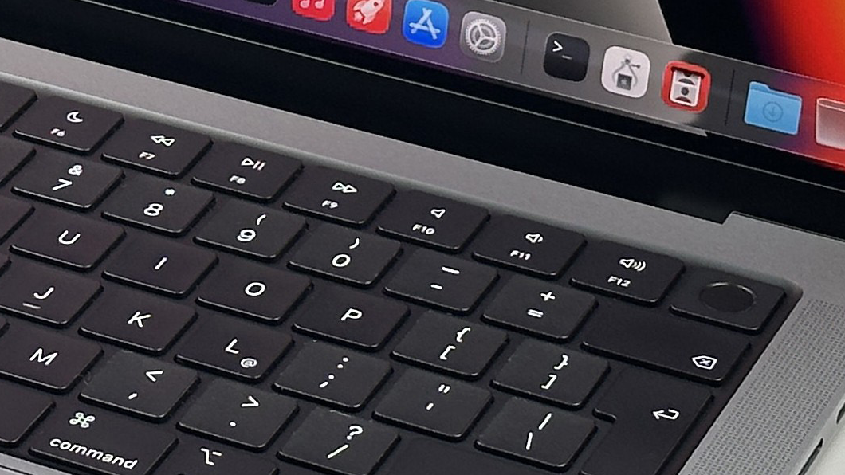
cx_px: -10
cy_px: -75
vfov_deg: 6.2
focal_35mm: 194
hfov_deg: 11.0
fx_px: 4346
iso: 40
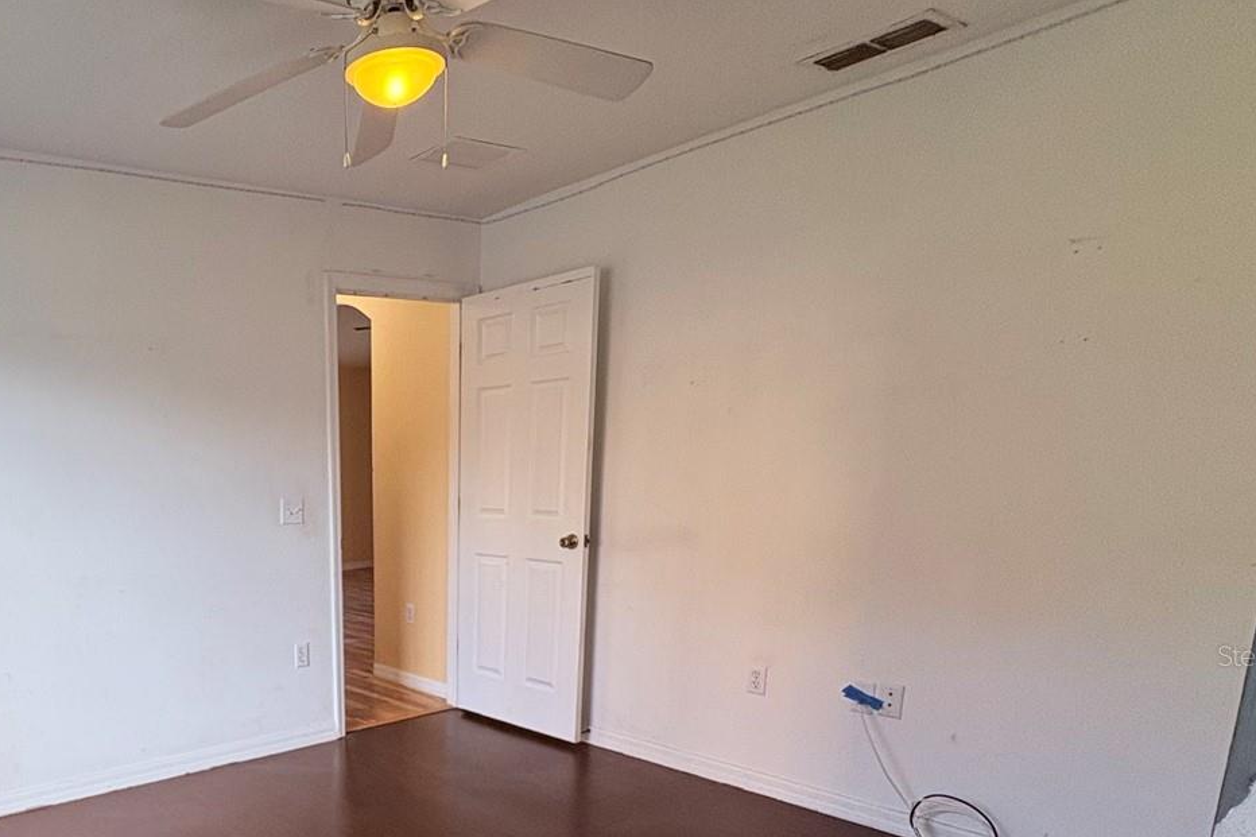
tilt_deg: -12.4
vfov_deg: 48.7
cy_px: 655
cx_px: 267
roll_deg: +2.6
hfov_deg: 65.6
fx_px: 872
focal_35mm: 25
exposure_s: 1/99
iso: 100
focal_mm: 2.22
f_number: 2.2
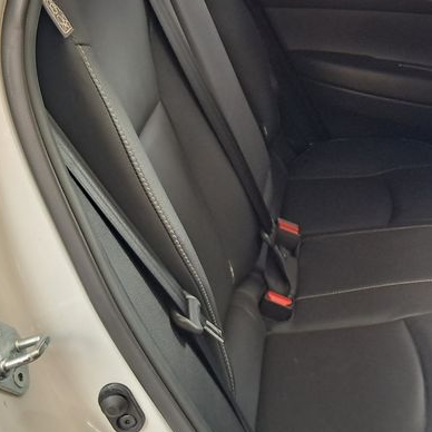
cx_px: 430
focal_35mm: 59
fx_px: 833
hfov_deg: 27.4
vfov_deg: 28.9
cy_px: 143
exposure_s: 1/60
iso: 250
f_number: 1.8
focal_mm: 4
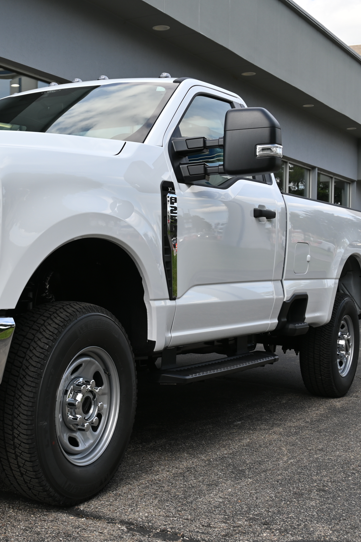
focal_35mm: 51
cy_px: 273
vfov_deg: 38.8
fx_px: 769
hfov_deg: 25.2
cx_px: 4
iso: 100
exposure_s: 1/320
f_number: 6.3
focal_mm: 22.5
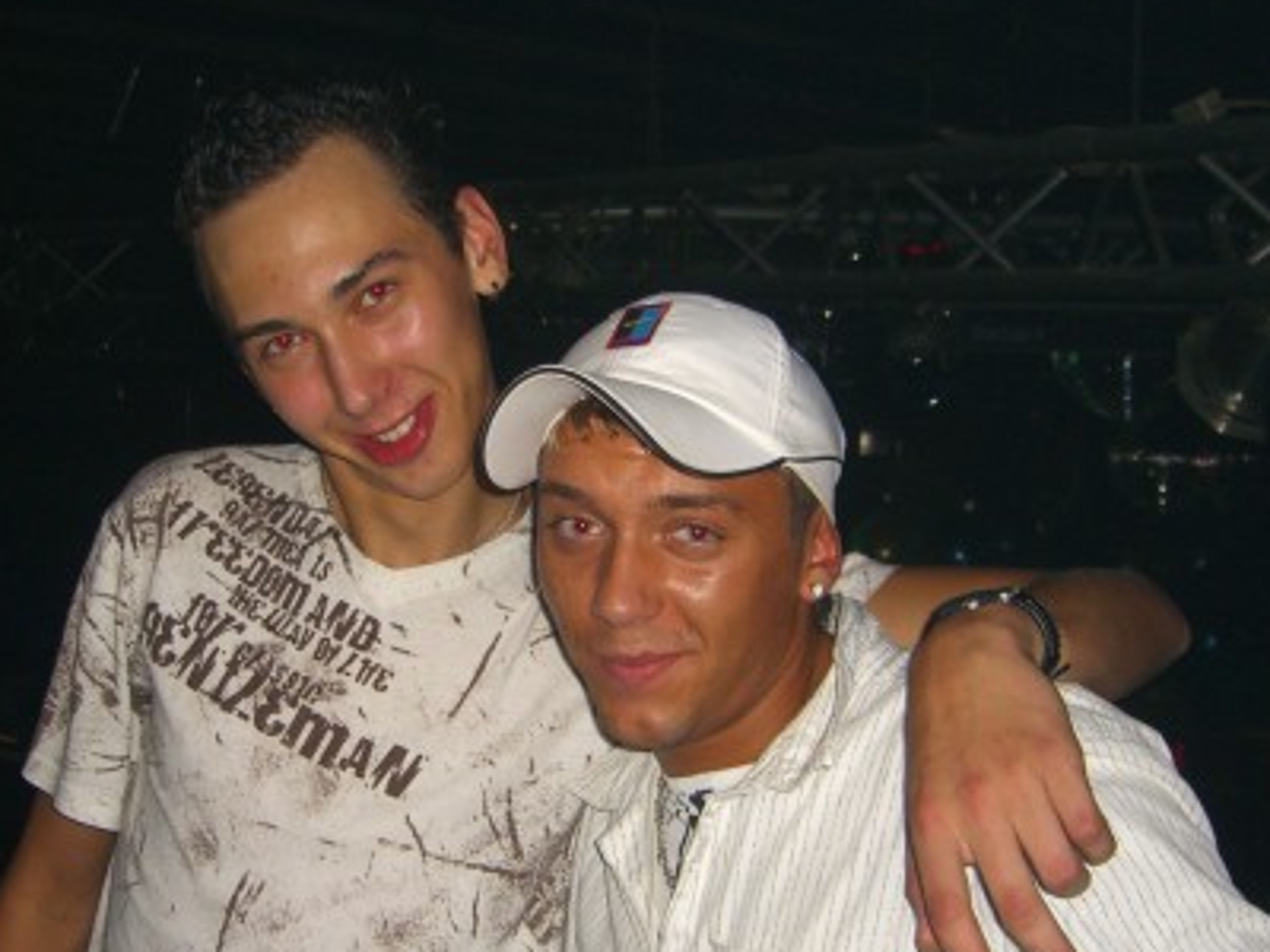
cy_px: 568
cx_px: 562
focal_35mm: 57
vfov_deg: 25.6
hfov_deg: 33.7
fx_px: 2091
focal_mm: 7.9
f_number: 2.8
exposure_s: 1/60
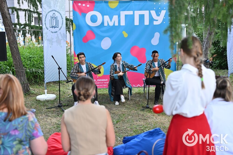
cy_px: 78
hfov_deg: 39.6
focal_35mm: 50
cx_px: 116
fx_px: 324
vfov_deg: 27.0
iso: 640
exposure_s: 1/800
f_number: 2.8
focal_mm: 50
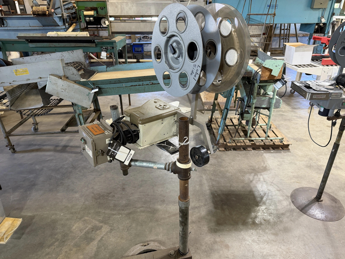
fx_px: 239
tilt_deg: -27.9
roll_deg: +1.7
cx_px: 172
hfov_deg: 71.6
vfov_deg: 56.8
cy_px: 130
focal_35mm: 24
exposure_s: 1/60
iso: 200
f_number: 1.78
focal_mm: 6.76
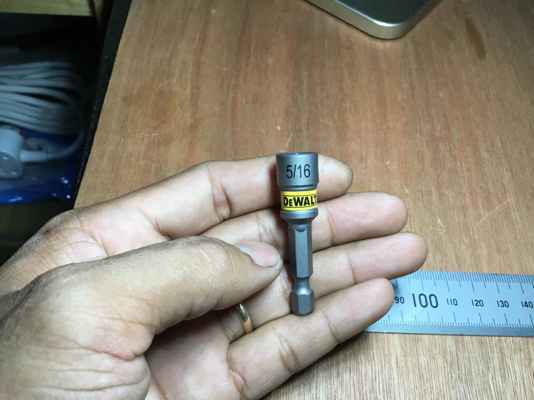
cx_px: 267
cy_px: 200
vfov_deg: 45.4
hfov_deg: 58.4
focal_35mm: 31
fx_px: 478
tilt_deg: -55.1
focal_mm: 3.3
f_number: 2.4
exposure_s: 1/33
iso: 40
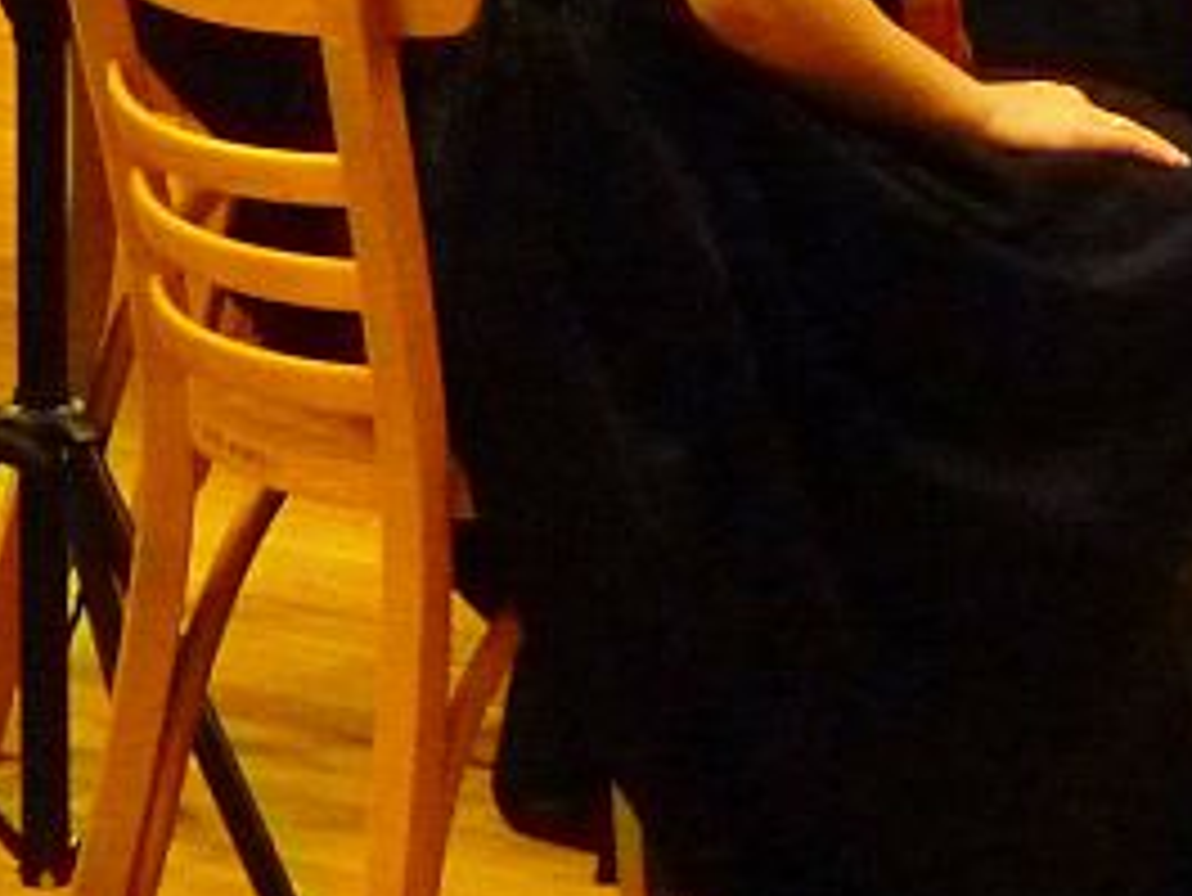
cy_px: -450
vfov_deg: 2.6
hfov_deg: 3.5
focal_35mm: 565
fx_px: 19465
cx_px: 1975
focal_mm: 26.7
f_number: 3.7
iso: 800
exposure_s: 1/10
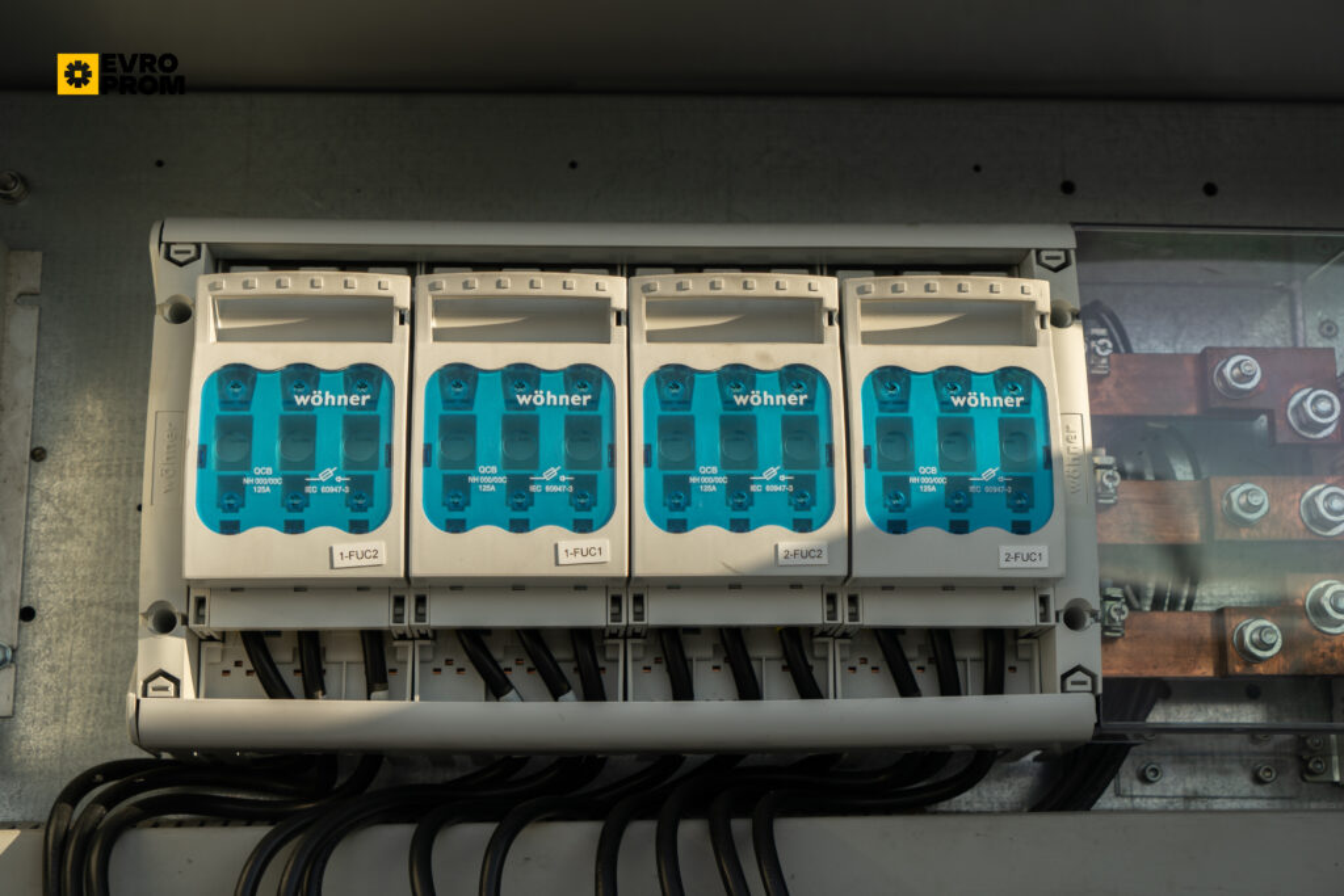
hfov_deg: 38.2
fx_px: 1941
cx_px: 672
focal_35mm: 52
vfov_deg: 26.0
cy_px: 448
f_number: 5.6
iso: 200
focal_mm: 52
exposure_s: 1/160
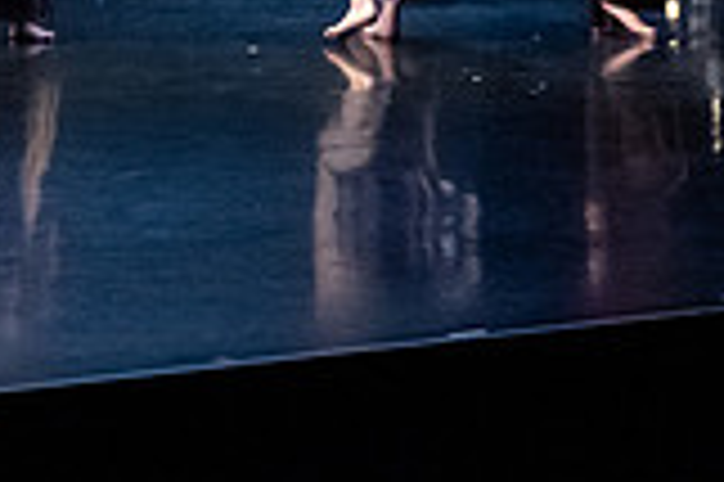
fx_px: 3094
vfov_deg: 8.5
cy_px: -394
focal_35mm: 154
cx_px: 286
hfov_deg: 13.3
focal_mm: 34
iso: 4000
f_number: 3.2
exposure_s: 1/400
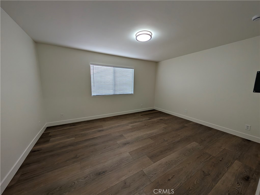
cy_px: 98
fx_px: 90
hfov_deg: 110.5
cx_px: 130
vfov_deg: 94.6
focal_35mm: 12
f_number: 1.7
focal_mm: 2.02
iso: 50
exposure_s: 1/138
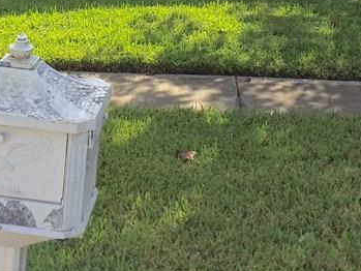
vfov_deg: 16.1
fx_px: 887
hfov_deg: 23.0
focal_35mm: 85
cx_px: 170
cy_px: -123
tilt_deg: -2.1
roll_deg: -0.7
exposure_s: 1/1786
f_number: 2.2
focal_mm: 4.15
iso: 32
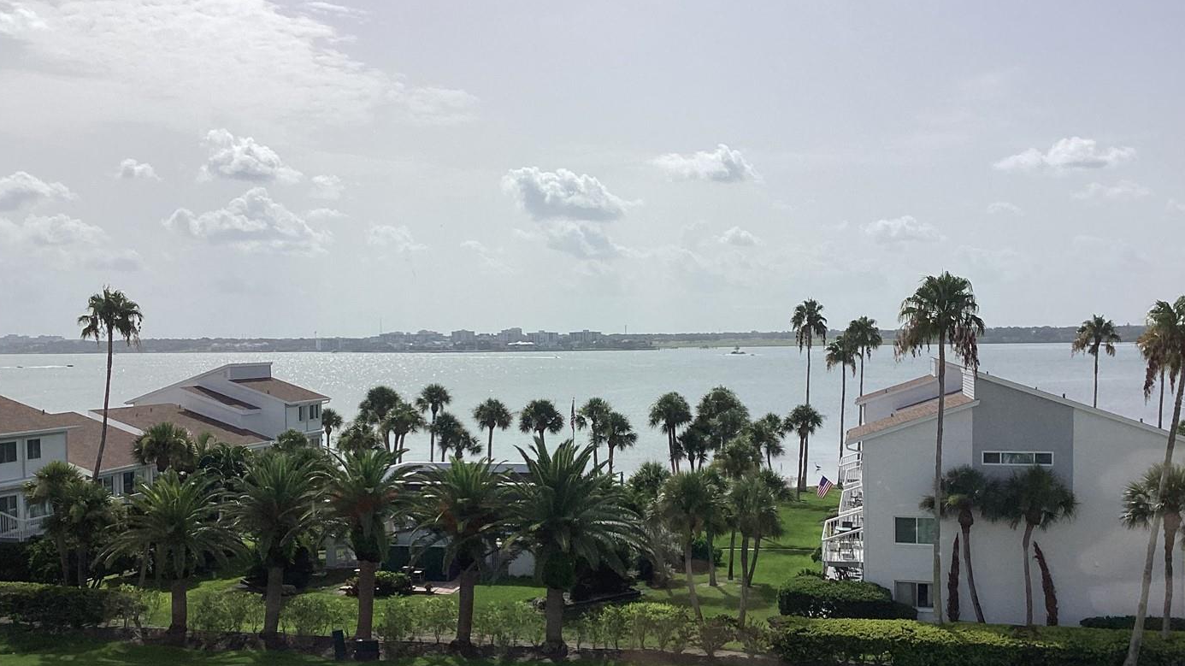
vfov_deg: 30.3
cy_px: 401
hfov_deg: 51.6
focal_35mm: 39
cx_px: 576
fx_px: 1225
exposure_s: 1/3546
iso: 25
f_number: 2.4
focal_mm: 3.3
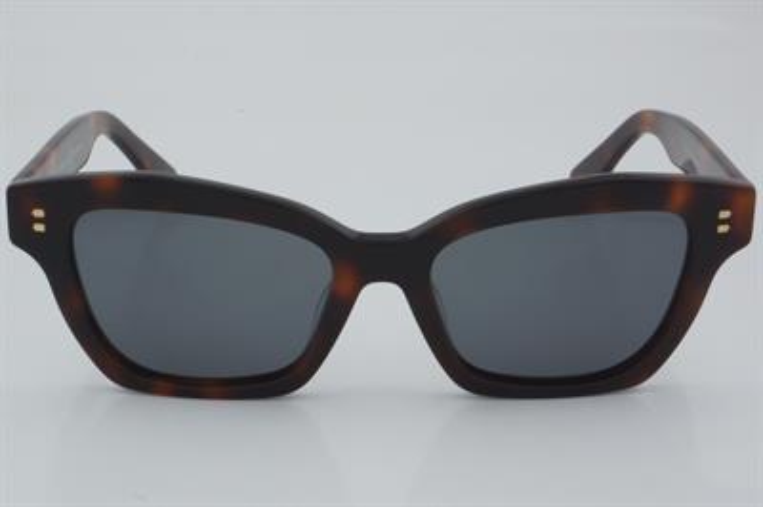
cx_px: 382
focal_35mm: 75
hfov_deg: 27.0
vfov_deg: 18.2
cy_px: 254
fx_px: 1588
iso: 100
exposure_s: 1/3
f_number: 32
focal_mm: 50
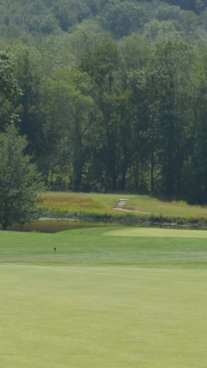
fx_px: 3019
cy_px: 225
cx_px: 364
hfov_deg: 3.9
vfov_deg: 7.0
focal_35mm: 309
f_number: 5.6
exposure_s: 1/1600
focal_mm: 70
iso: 200
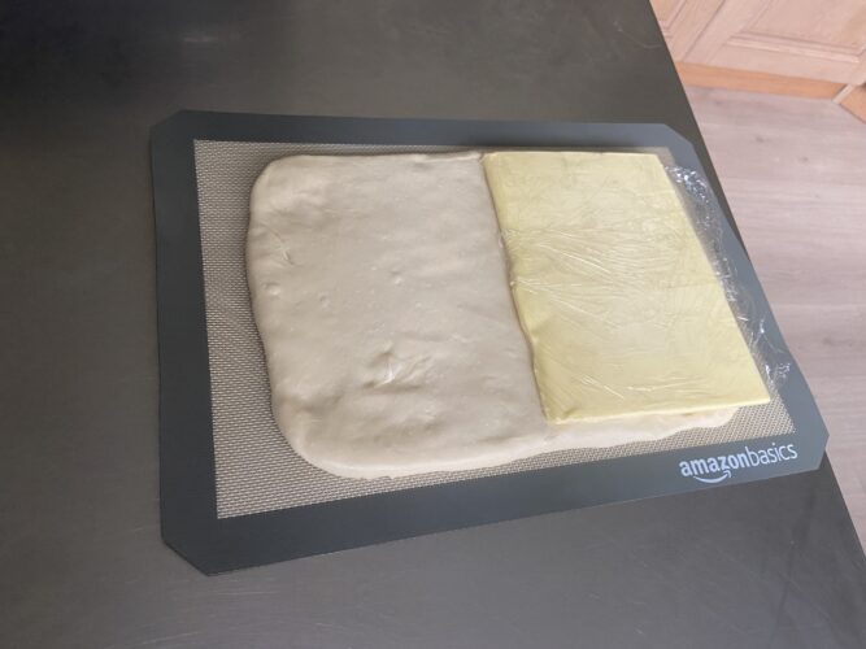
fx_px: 650
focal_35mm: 26
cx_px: 433
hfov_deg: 67.3
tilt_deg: -59.7
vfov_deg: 53.0
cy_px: 324
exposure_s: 1/60
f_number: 1.8
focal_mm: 4.25
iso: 200
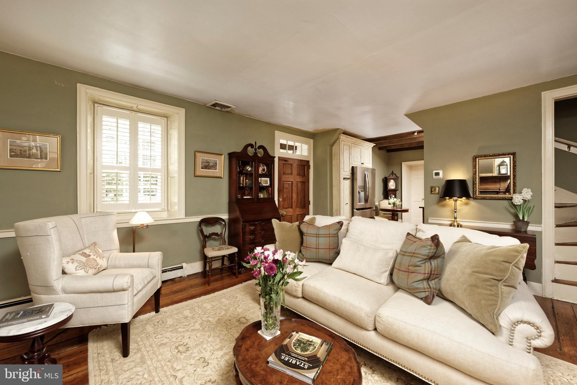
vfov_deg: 81.2
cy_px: 192
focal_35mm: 14
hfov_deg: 104.2
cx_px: 288
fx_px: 224
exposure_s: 1/8
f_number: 11
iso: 400
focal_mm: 14
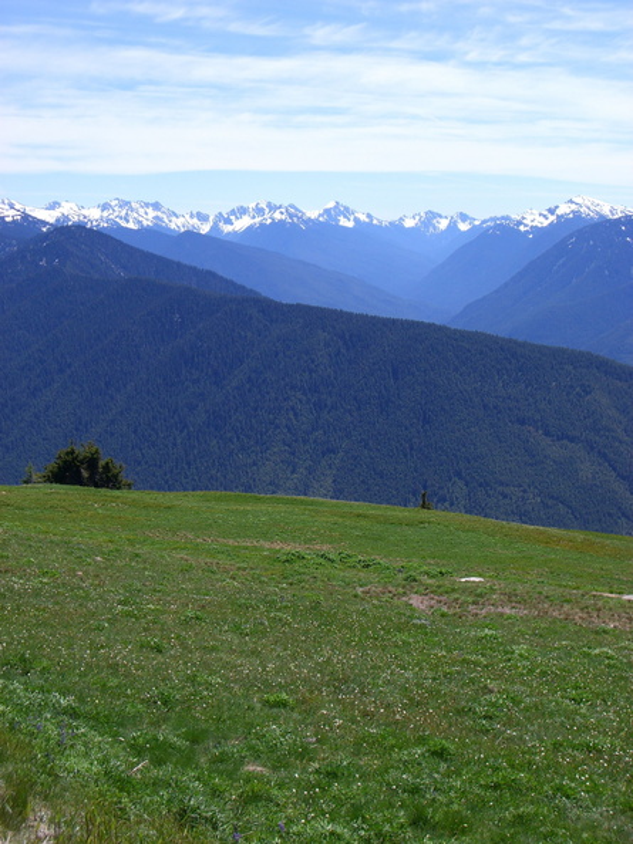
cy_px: 422
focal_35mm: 55
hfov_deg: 26.5
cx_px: 316
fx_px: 1342
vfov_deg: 34.9
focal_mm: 9
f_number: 5.2
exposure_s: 1/400
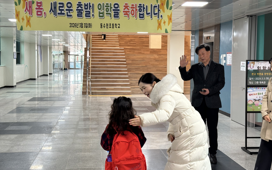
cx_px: 136
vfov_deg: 25.3
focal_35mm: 51
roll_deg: -0.2
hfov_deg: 39.6
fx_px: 378
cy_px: 79
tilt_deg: -1.8
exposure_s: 1/60
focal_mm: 6.86
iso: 125
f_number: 1.78
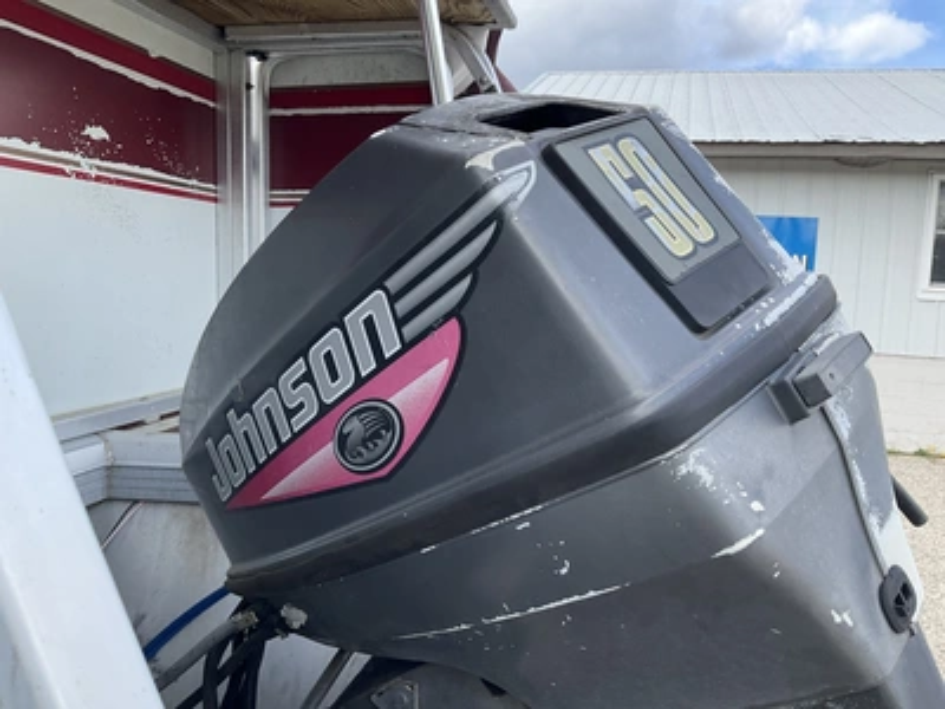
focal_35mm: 29
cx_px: 472
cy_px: 354
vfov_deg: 48.2
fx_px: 792
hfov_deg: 61.7
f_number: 1.8
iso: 25
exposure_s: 1/362
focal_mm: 3
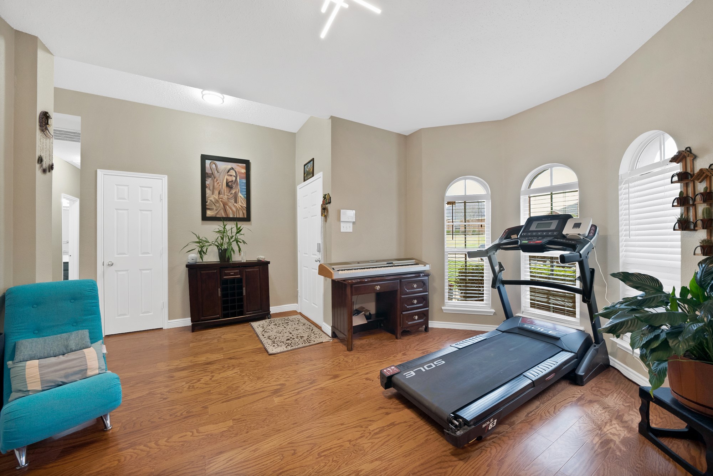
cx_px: 356
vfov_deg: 90.1
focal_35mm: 12
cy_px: 238
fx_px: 238
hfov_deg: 112.6
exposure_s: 1/2
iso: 640
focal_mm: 12
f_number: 9
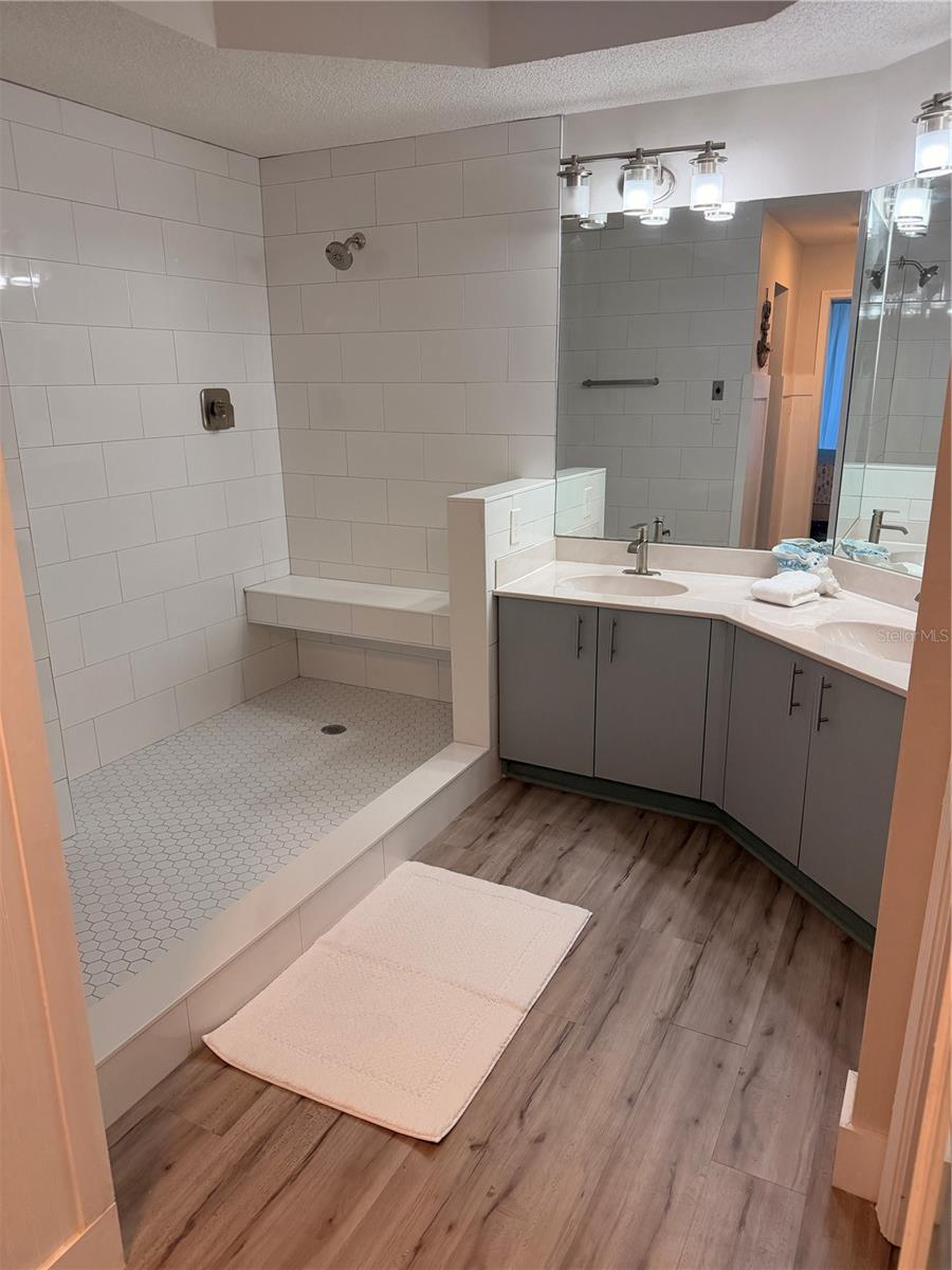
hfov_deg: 56.8
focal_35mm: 24
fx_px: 880
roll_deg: +0.4
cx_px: 476
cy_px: 635
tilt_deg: -15.8
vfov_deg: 71.6
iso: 200
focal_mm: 6.76
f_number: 1.78
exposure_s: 1/215
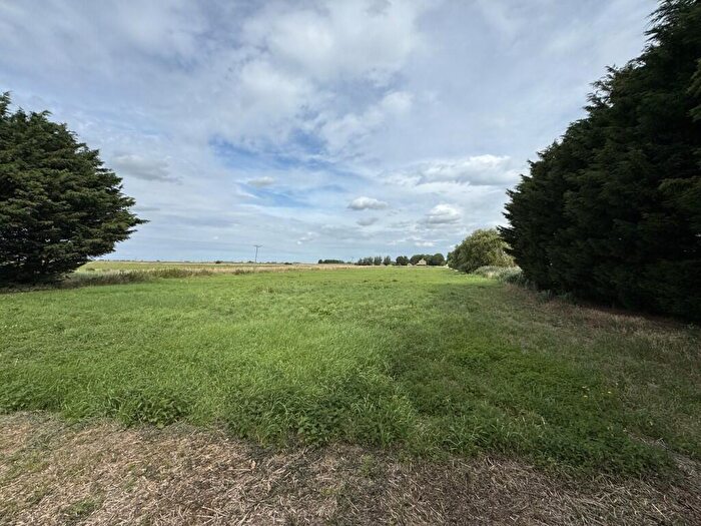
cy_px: 263
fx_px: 284
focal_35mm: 14
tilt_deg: +1.1
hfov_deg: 102.1
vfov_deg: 85.7
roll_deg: -0.9
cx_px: 350
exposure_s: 1/2874
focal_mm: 2.22
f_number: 2.2
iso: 50
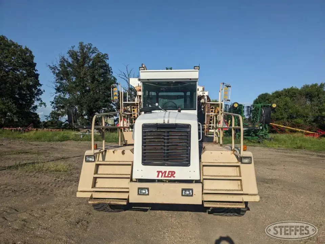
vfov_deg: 51.3
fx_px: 253
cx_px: 162
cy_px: 122
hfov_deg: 65.3
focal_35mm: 27
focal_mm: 4.38
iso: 71
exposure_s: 1/7812
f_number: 1.73
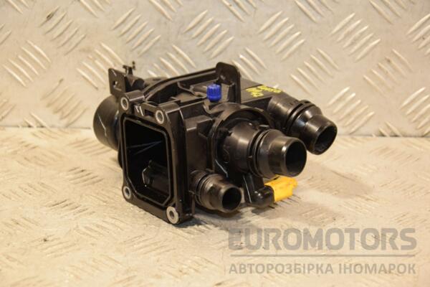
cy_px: 144
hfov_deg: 20.6
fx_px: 1182
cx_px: 215
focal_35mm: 99
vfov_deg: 13.8
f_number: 5.3
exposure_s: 1/125
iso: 800
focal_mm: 66
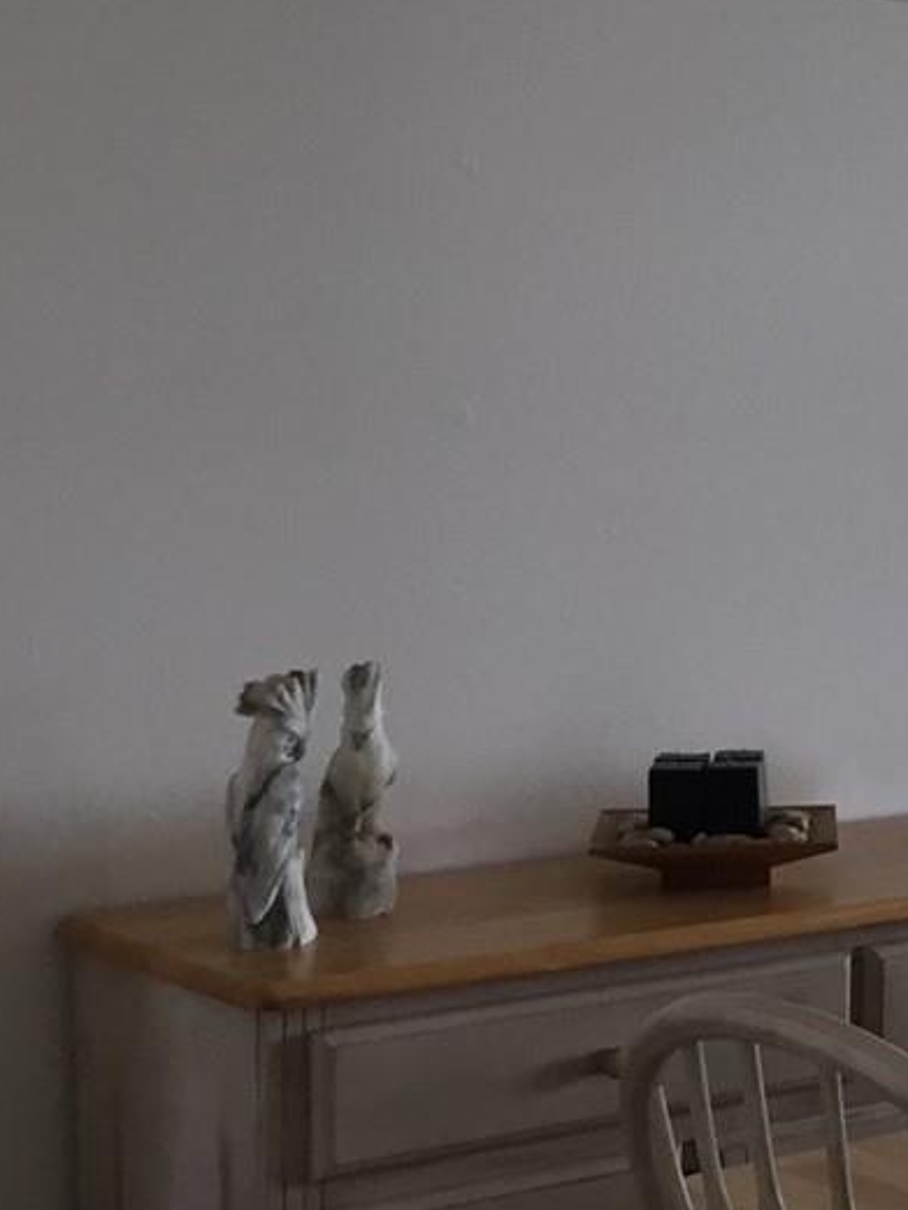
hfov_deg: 15.2
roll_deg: -1.5
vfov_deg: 22.0
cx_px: 1433
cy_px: 618
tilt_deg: -5.8
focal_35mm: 89
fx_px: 3111
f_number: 2.2
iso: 64
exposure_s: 1/30
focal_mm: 4.15
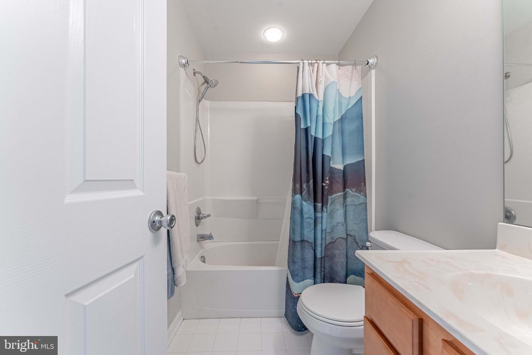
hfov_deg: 104.3
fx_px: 207
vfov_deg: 81.2
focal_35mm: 14
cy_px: 178
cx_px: 266
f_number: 8
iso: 320
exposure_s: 1/160
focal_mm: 14
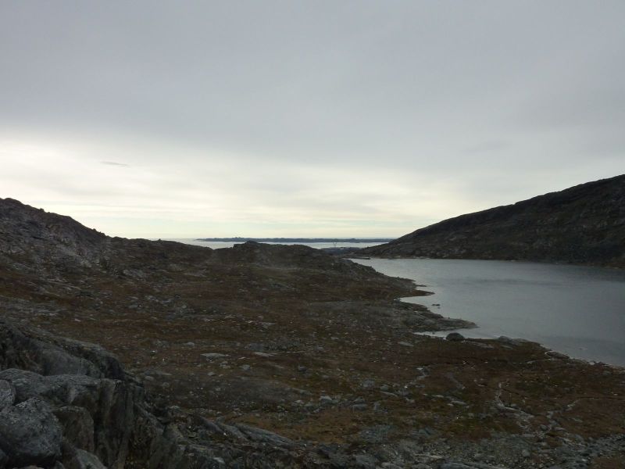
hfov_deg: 69.4
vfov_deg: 54.9
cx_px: 312
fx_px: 451
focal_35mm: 25
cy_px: 234
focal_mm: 4.1
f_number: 4
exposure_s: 1/250
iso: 125
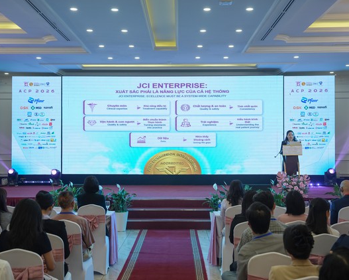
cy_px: 140
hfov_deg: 38.0
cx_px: 171
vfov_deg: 30.9
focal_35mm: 49
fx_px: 506
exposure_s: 1/100
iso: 800
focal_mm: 43
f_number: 5
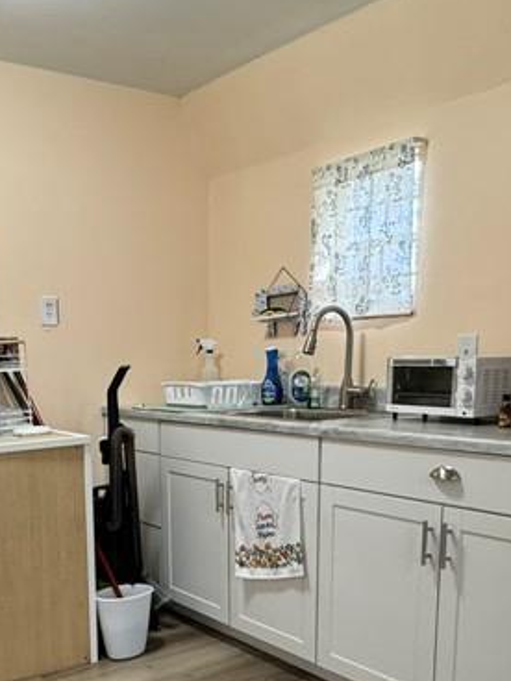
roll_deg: +0.6
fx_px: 768
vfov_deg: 46.5
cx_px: 161
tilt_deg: -10.6
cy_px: 492
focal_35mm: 39
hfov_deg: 36.4
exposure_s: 1/60
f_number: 2.2
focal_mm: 2.22
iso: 200
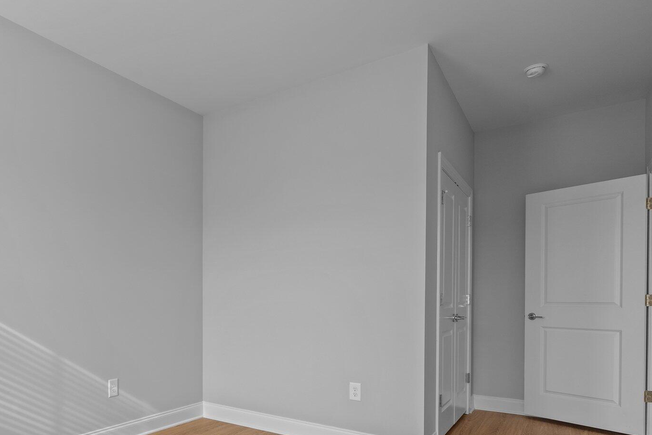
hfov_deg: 70.9
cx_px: 202
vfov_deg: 51.7
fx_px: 435
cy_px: 304
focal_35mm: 24
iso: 400
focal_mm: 16
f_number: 8
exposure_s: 1/10
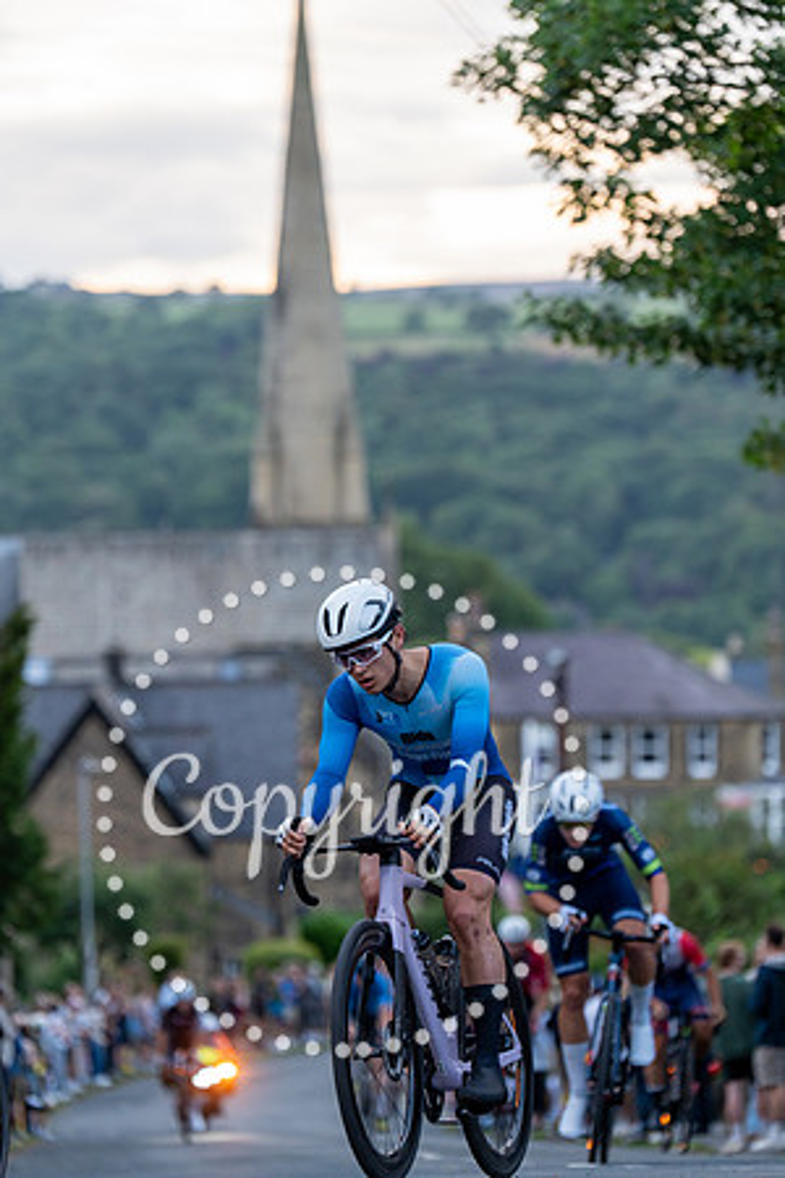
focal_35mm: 153
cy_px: 589
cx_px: 392
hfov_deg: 9.0
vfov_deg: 13.4
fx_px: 5004
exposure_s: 1/640
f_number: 3.2
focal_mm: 153
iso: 1250
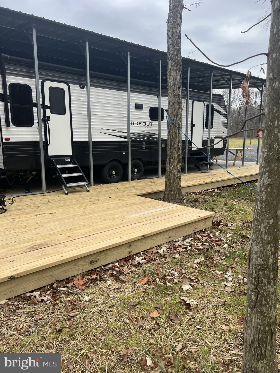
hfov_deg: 53.1
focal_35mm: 26
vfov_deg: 67.3
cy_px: 186
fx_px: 280
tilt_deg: -9.5
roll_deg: +0.9
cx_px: 140
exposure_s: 1/330
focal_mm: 5.7
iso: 50
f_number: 1.5
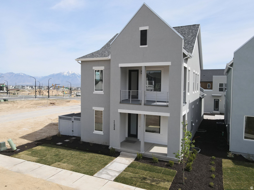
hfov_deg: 71.6
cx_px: 127
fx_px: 176
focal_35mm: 24
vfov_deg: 56.8
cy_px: 95
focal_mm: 4.5
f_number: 2.8
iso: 100
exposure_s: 1/1000
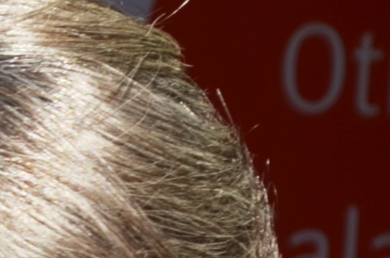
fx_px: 7097
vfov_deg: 2.1
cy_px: 795
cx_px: -819
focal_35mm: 656
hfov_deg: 3.1
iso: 100
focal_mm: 65
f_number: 7.1
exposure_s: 1/200
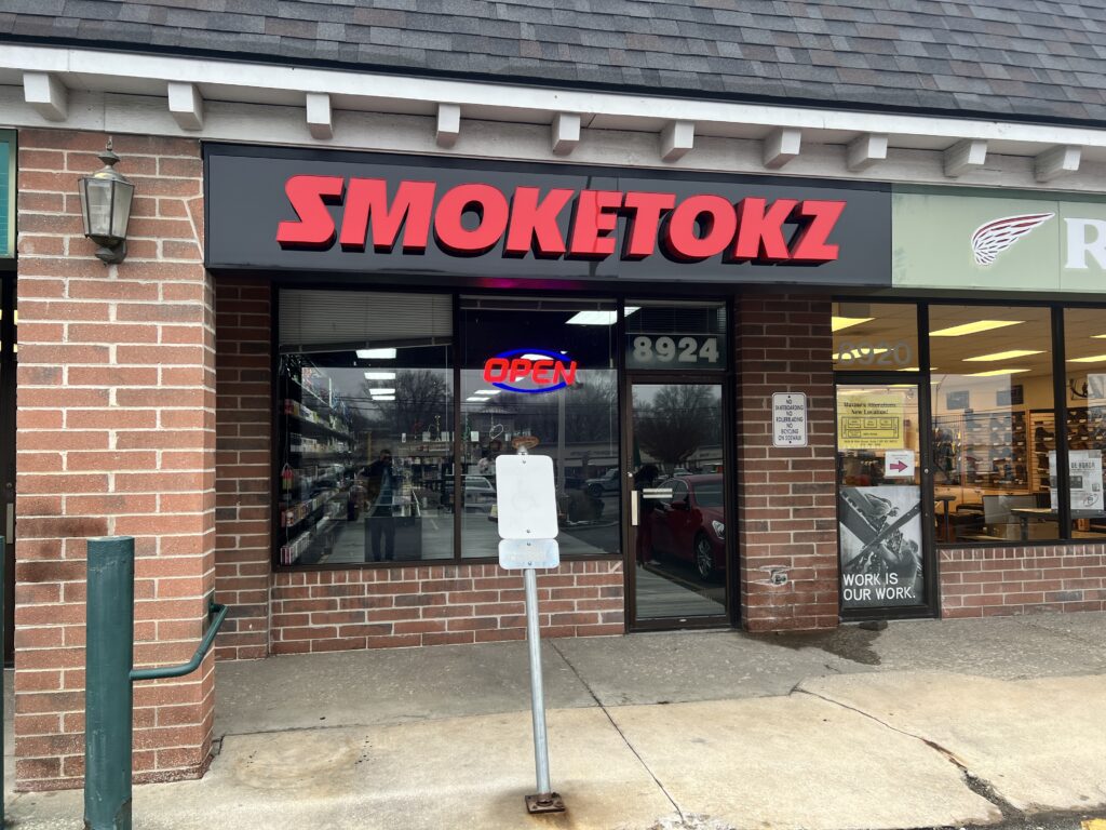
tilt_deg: -1.2
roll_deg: +0.3
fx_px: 831
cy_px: 415
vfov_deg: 53.1
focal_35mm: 26
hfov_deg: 67.3
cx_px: 553
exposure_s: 1/121
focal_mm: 5.7
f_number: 1.5
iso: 40
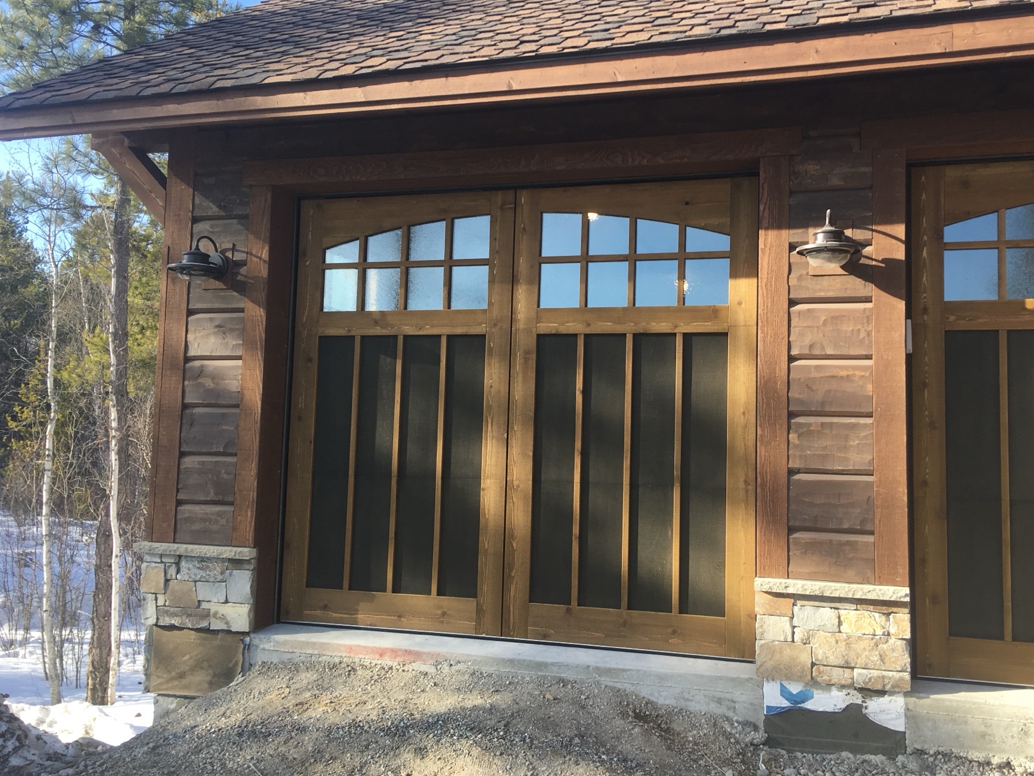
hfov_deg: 55.2
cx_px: 582
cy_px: 359
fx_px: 986
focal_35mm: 33
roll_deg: -2.8
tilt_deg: +4.5
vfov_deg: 42.9
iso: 25
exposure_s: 1/375
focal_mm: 4.15
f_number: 2.2
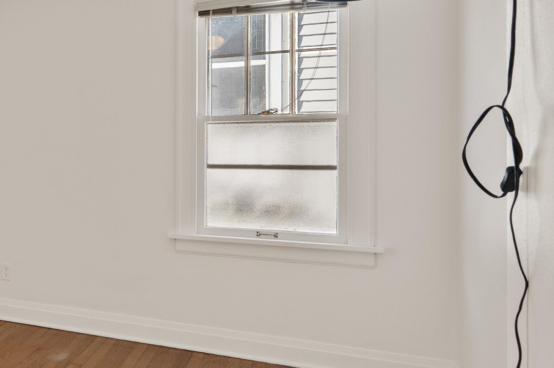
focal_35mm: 42
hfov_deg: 33.2
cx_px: -173
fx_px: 651
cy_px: 158
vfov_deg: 31.5
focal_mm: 15.5
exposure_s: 1/40
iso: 500
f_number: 7.1
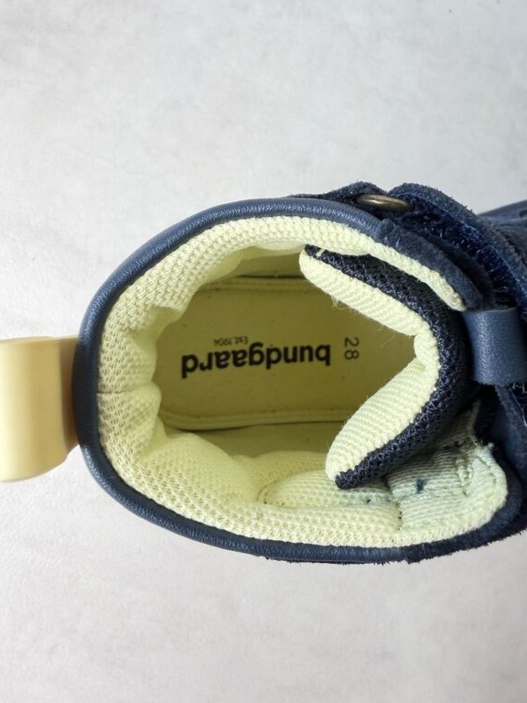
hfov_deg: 54.9
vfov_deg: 69.4
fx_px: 507
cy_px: 354
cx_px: 270
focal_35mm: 25
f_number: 2.2
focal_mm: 2.22
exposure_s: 1/50
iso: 200
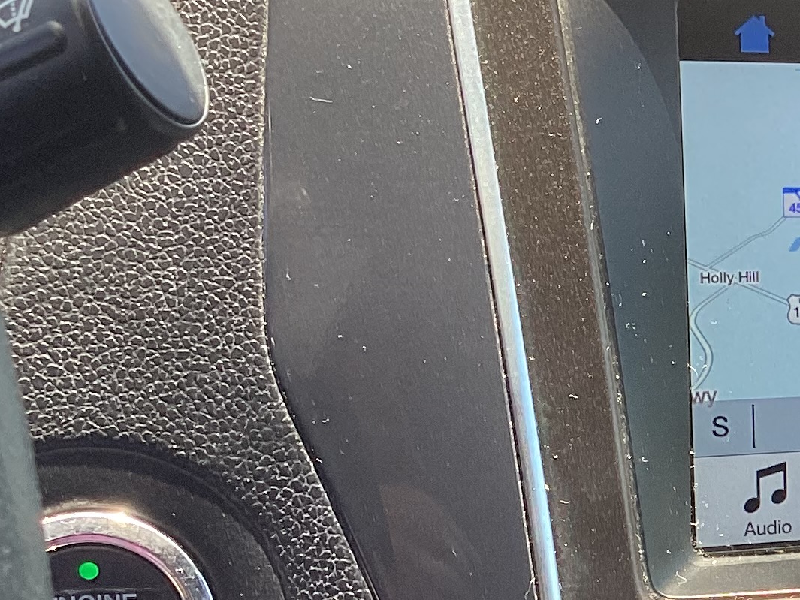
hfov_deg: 18.9
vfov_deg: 15.4
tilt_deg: -32.9
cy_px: 546
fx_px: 2196
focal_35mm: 95
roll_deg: -12.9
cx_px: 1093
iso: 40
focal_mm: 3.3
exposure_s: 1/120
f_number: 2.4
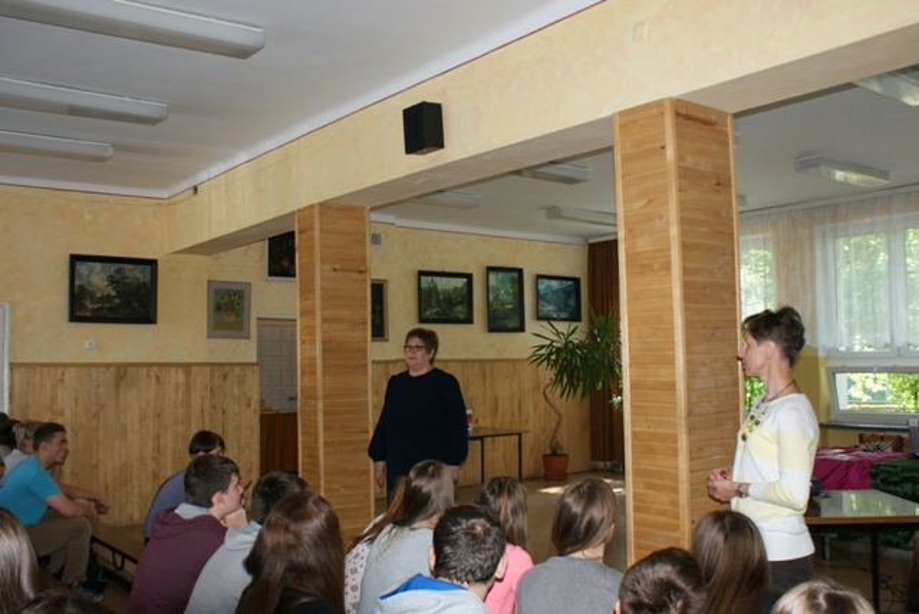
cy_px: 307
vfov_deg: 40.0
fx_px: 843
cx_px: 460
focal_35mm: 33
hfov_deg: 57.2
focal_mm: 22
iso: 400
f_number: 5.6
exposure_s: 1/60
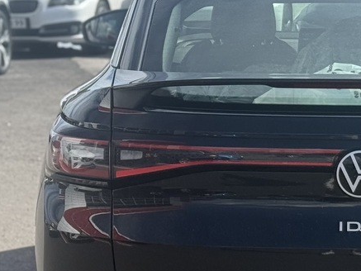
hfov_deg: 12.4
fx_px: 1648
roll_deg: +0.4
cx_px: 354
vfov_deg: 9.4
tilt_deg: -10.3
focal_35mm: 158
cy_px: 234
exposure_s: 1/3378
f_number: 1.78
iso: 80
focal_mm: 6.76
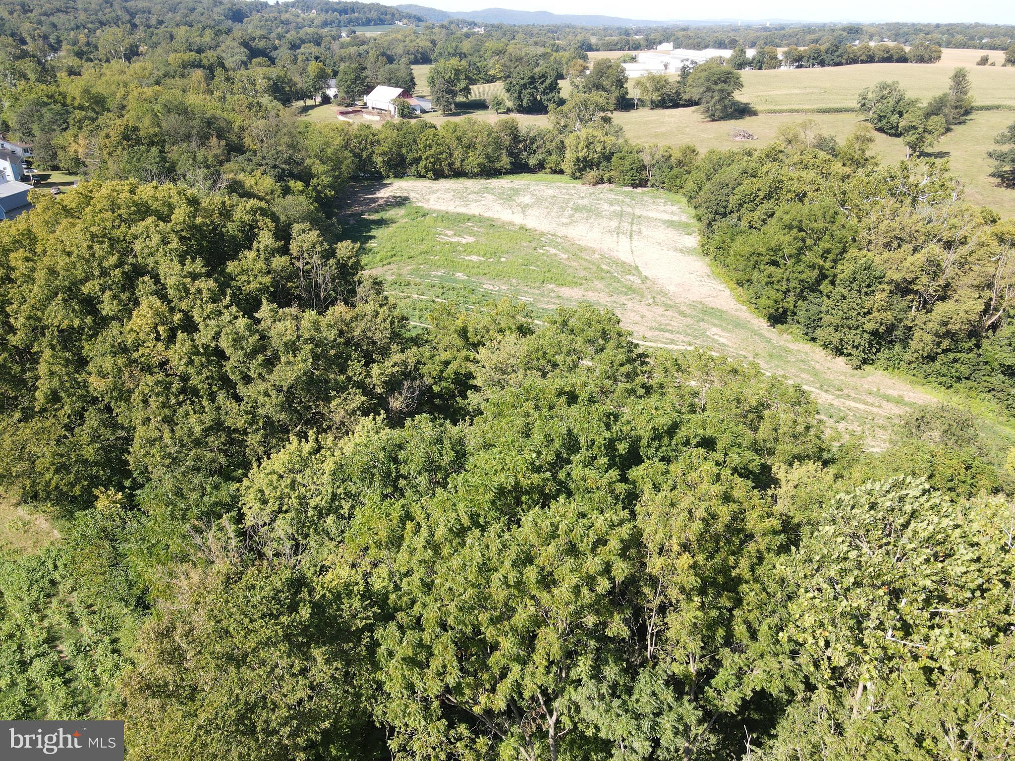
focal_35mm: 24
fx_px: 704
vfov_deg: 56.8
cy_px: 380
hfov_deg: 71.6
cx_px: 508
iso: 100
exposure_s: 1/200
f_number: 2.8
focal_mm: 4.5
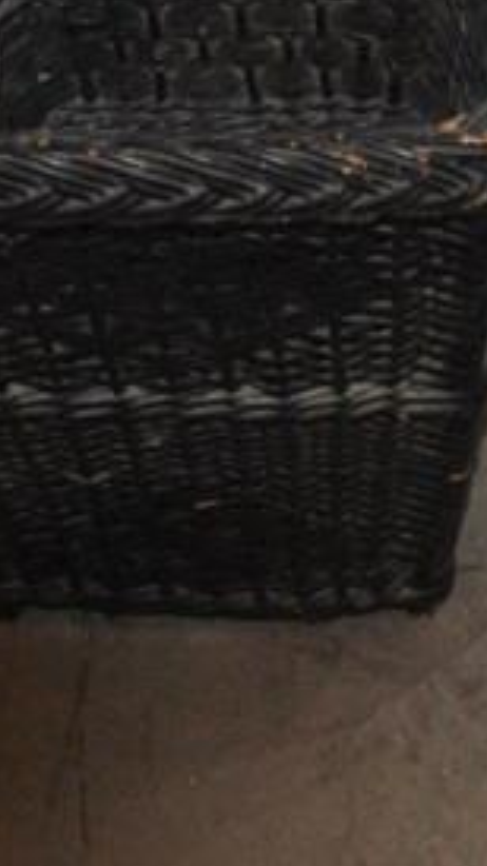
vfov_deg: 9.5
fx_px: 5100
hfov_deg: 5.4
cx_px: 797
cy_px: -297
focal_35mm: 222
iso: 200
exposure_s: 1/60
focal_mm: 20
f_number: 3.5
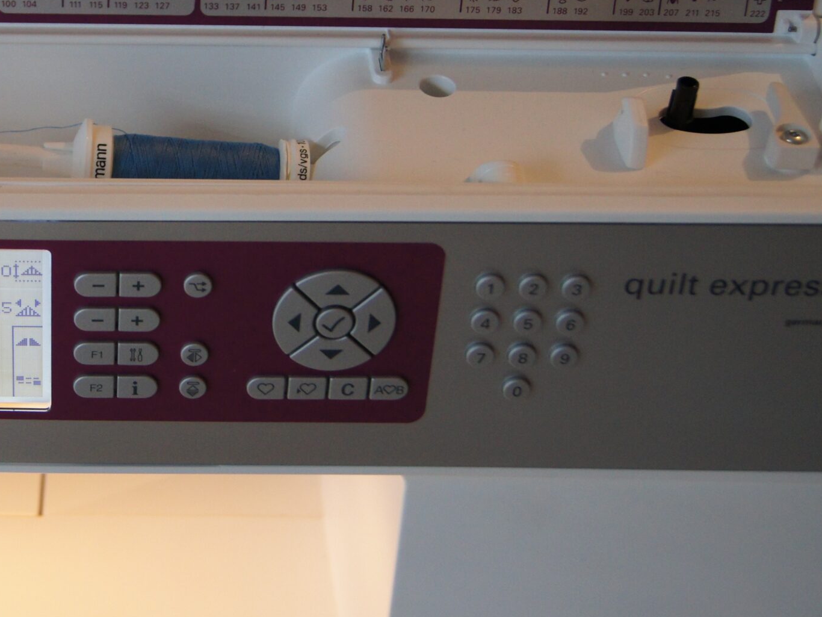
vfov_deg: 18.2
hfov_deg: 23.4
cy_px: 207
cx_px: 69
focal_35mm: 81
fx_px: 1924
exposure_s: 1/50
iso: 800
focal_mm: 30
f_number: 4.5
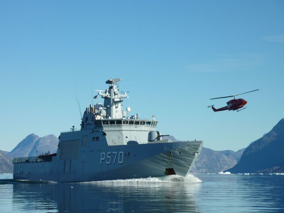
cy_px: 106
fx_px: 976
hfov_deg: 16.6
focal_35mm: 119
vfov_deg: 12.5
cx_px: 142
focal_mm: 19.5
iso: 80
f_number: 5.6
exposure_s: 1/640
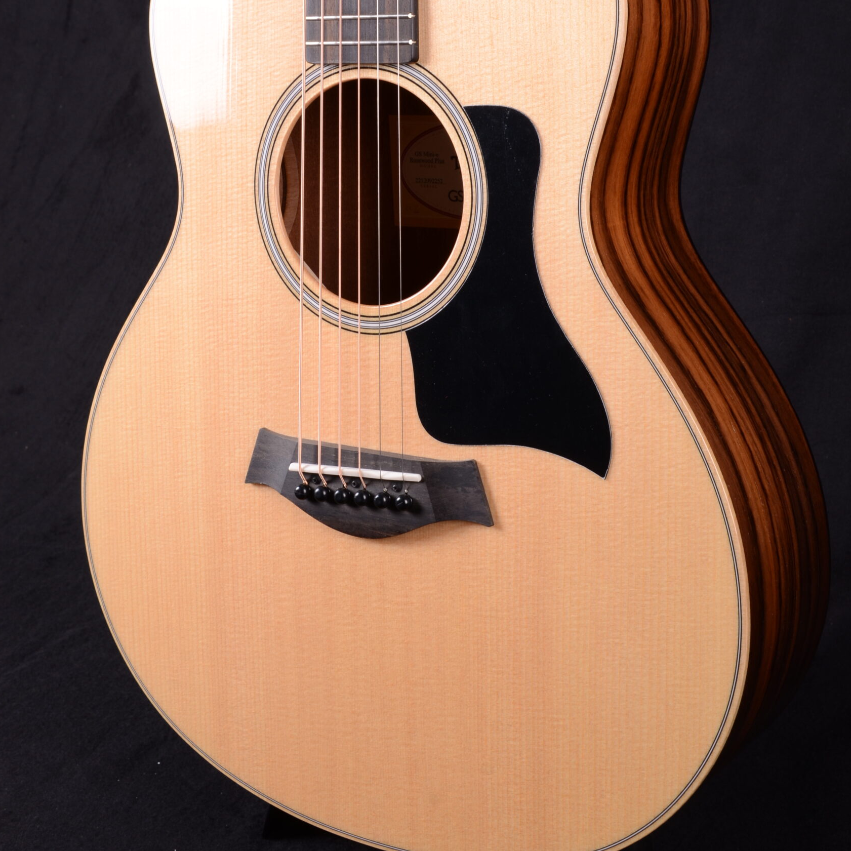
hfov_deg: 27.7
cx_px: 424
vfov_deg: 27.4
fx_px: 1724
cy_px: 239
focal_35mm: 62
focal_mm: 32
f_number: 13
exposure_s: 1/200
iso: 200
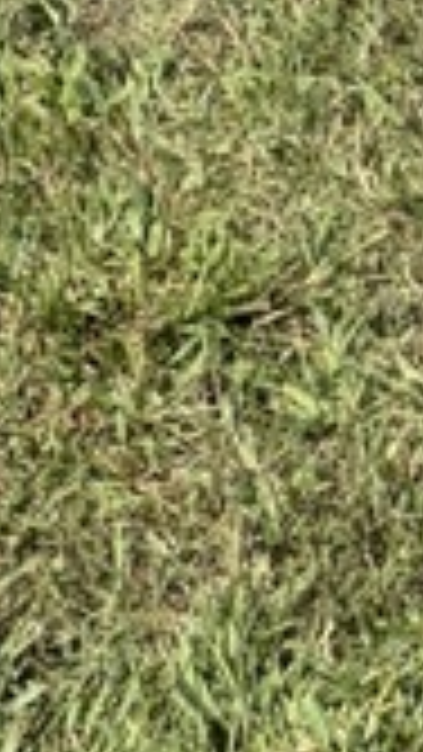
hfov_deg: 7.0
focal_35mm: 174
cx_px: 256
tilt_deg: -7.6
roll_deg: +1.2
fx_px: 3468
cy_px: -1234
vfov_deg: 10.2
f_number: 1.6
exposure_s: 1/2012
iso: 50
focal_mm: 5.96
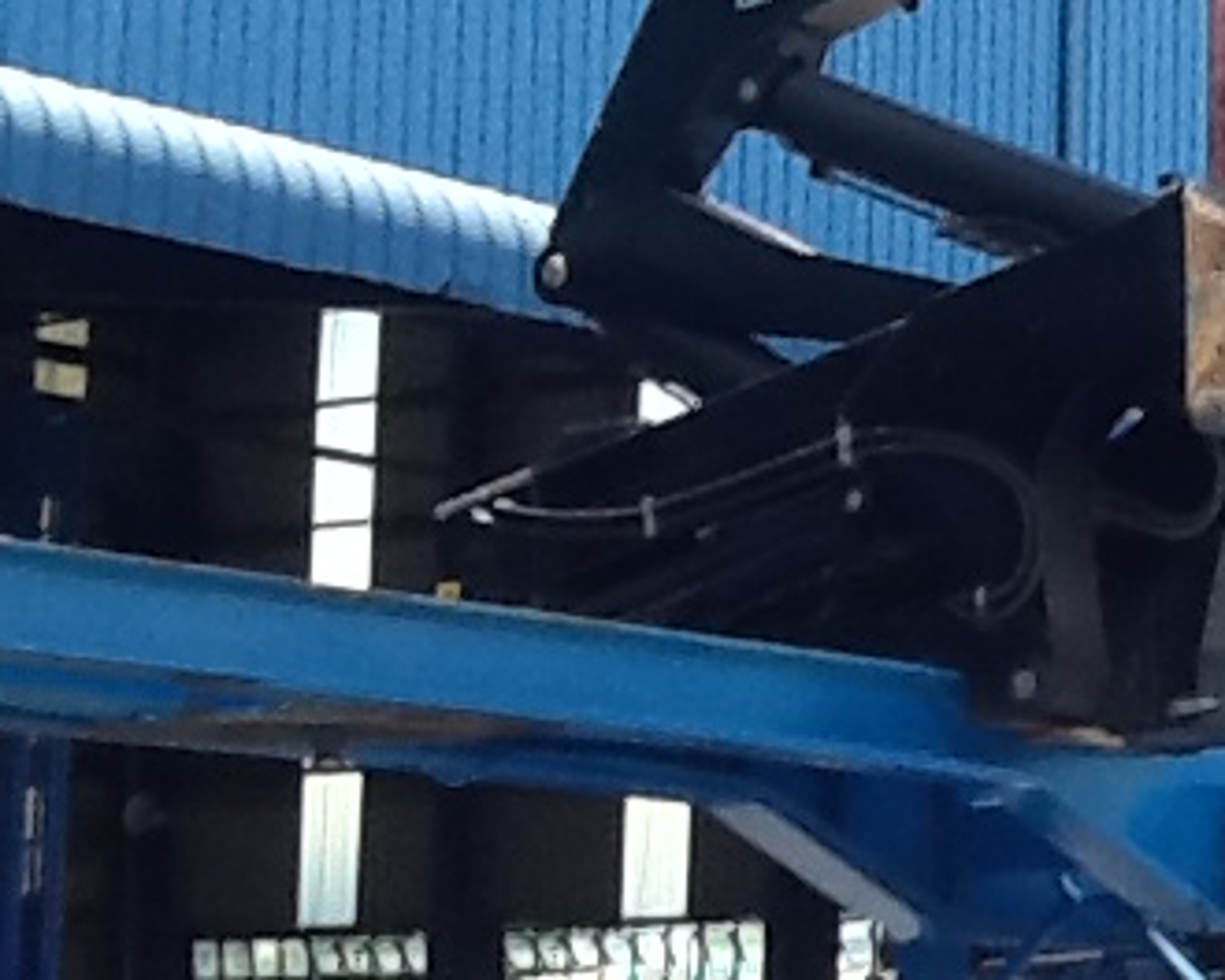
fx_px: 4532
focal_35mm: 125
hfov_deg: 14.8
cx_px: 1552
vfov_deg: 12.2
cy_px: 898
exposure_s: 1/486
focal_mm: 2.03
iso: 40
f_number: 2.4
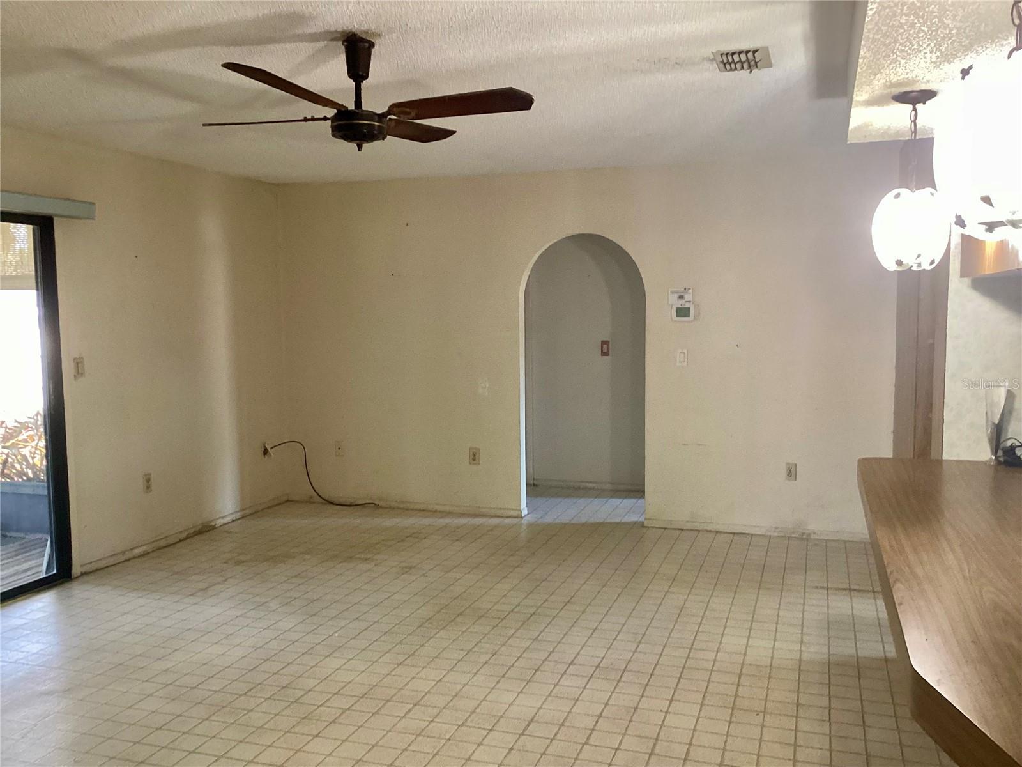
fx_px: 915
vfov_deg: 45.4
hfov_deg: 58.4
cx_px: 511
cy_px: 384
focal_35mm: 31
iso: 250
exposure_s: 1/60
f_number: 2.4
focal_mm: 3.3
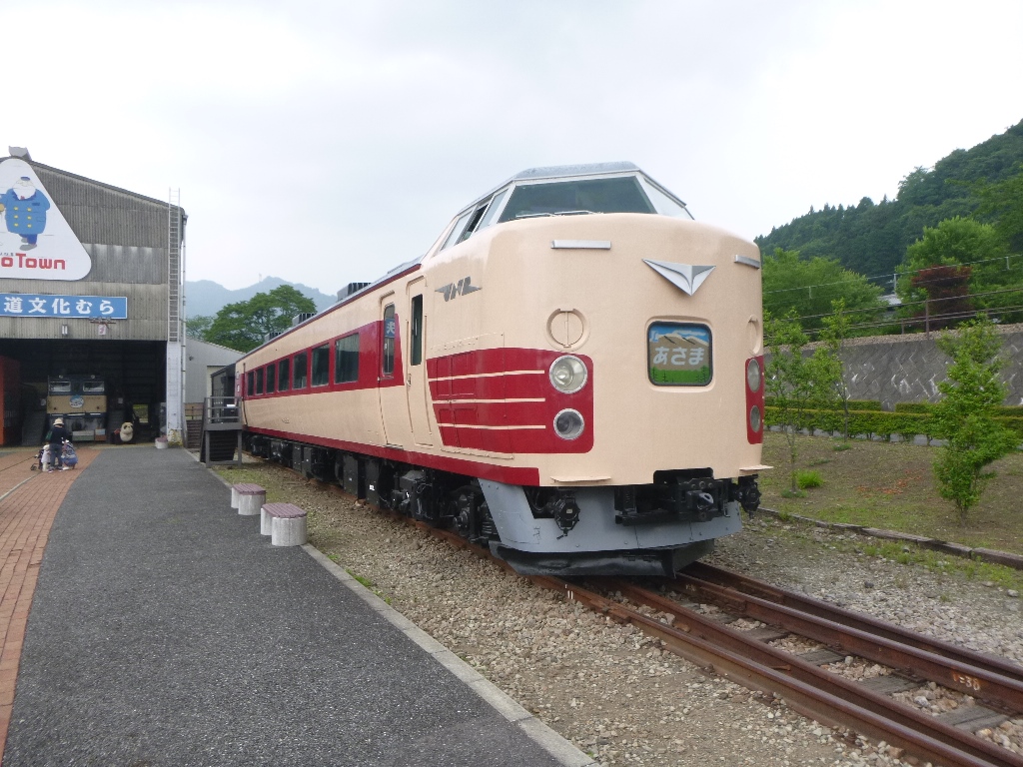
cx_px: 512
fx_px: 739
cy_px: 384
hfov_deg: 69.4
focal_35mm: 25
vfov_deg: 54.9
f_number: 3.9
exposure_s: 1/200
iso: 100
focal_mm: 4.5
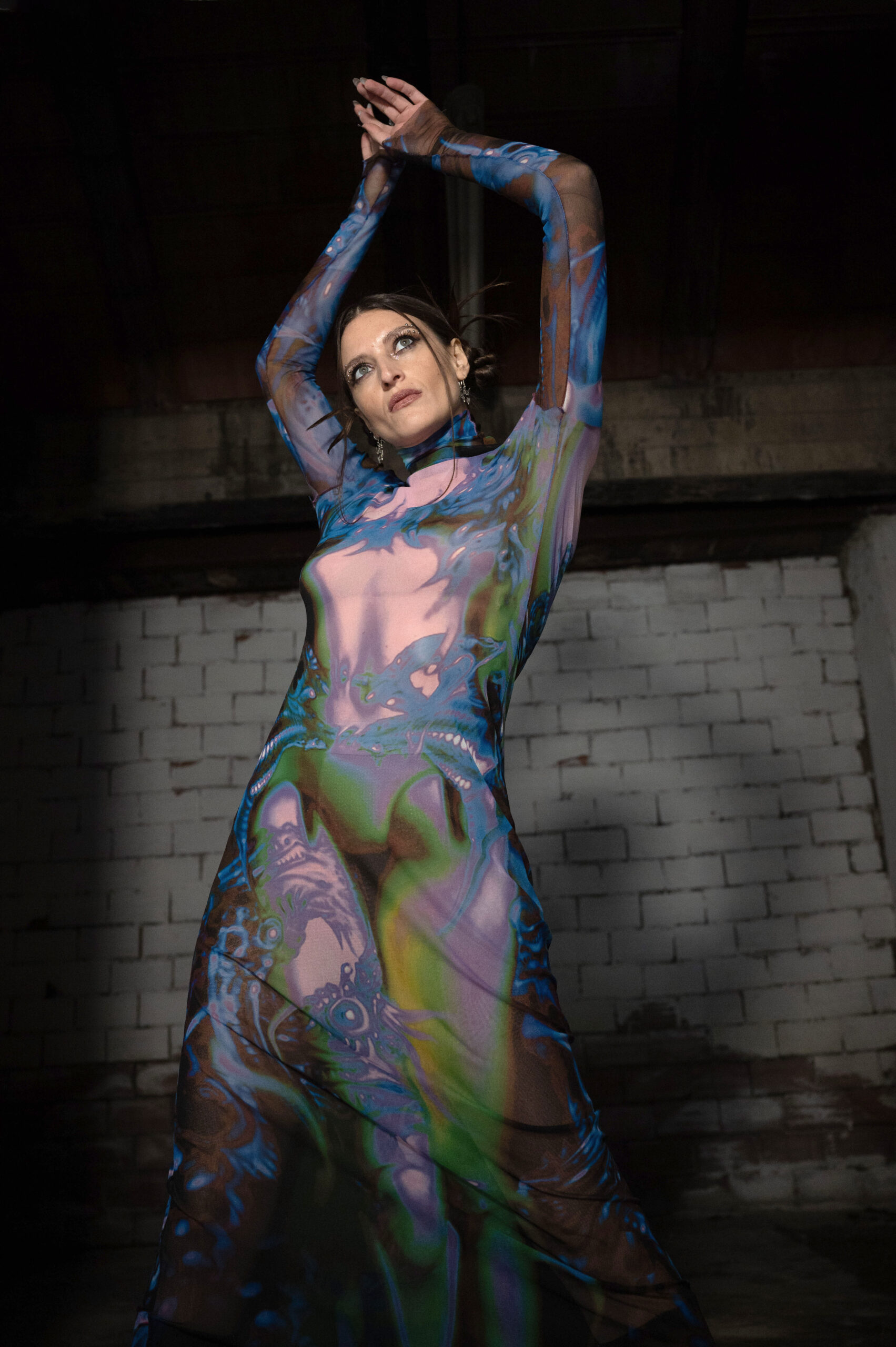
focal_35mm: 34
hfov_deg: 39.4
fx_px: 1252
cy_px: 674
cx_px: 448
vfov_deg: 56.5
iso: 3200
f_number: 4
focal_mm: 33.5
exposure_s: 1/250
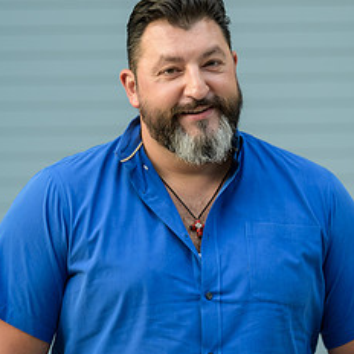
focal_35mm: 223
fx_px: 2580
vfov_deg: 7.8
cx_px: 183
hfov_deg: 7.8
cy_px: 171
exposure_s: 1/250
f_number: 2
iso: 200
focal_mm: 135
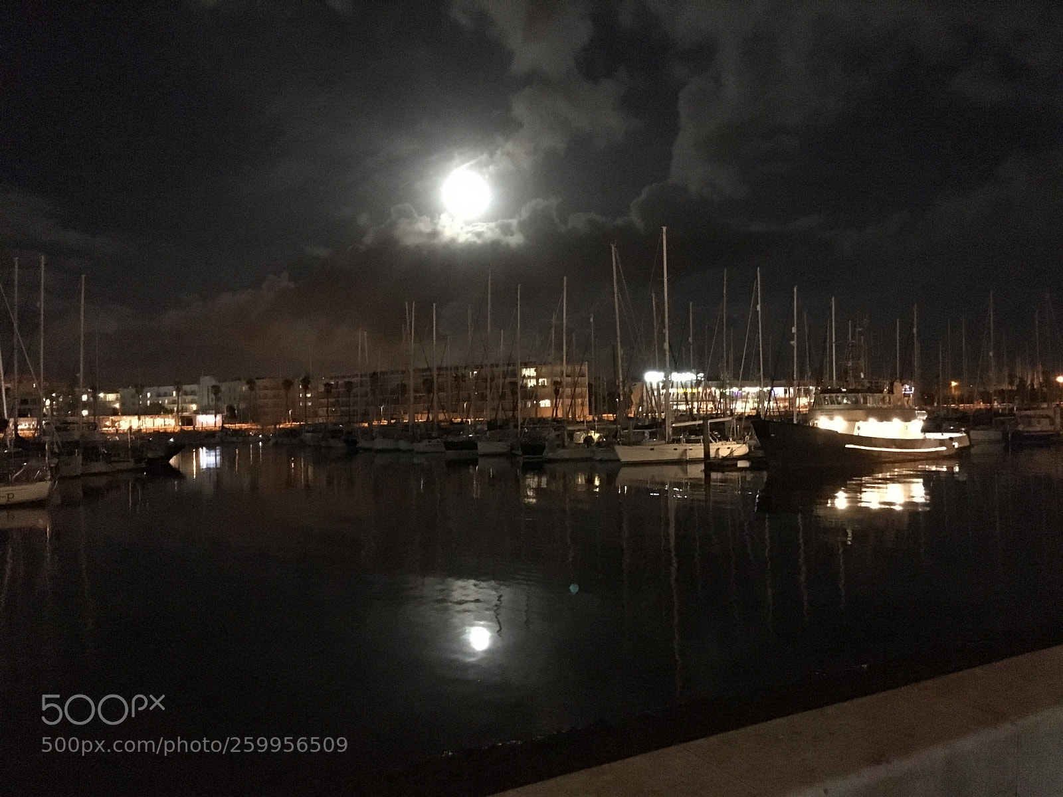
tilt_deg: +0.3
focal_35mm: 29
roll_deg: +1.3
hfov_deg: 61.7
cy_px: 398
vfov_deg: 48.2
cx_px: 532
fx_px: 891
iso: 2000
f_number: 2.2
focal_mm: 4.15
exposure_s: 1/17
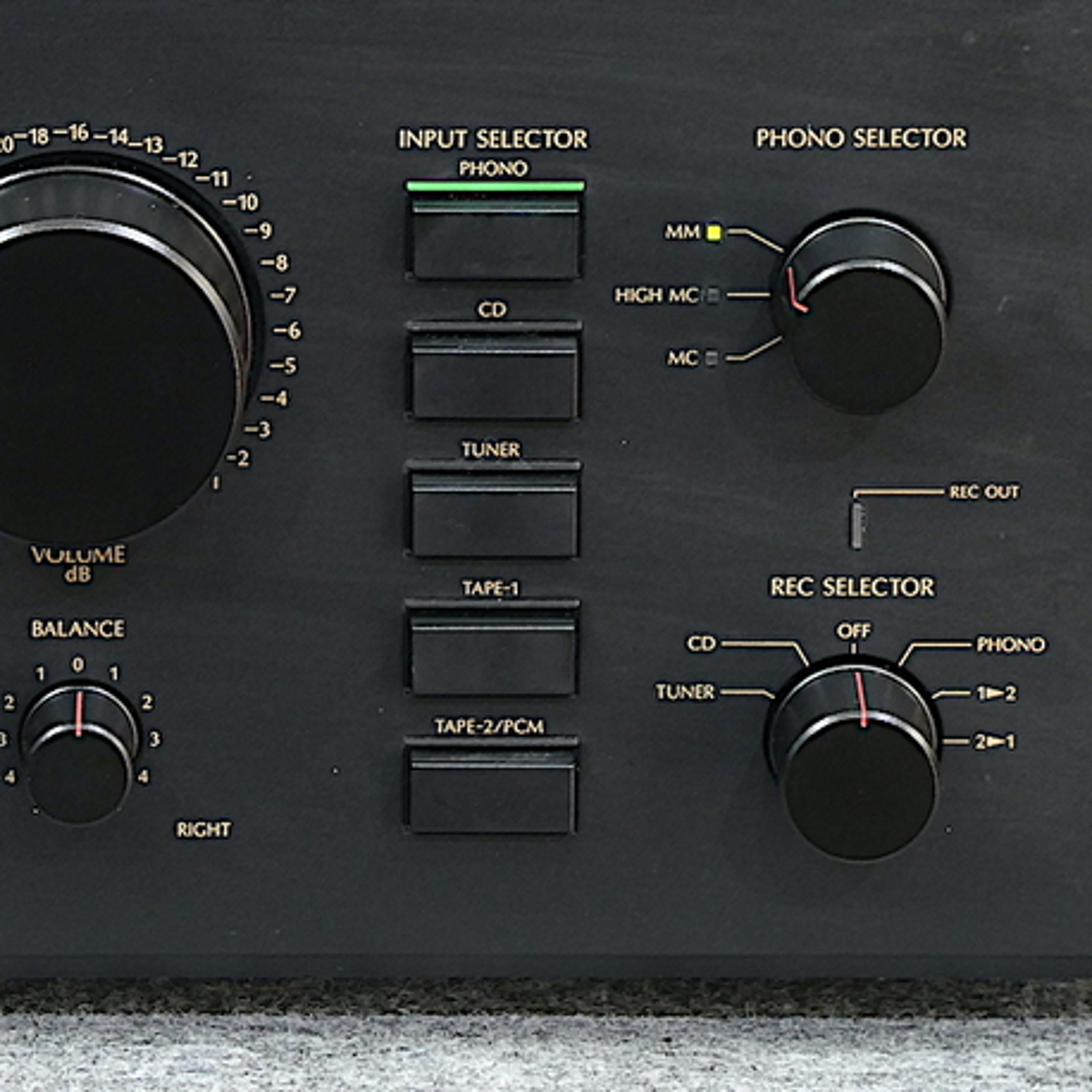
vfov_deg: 6.3
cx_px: 253
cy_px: 441
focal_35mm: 280
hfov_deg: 6.2
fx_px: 9993
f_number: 5.4
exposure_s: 1/4
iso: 200
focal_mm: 27.1
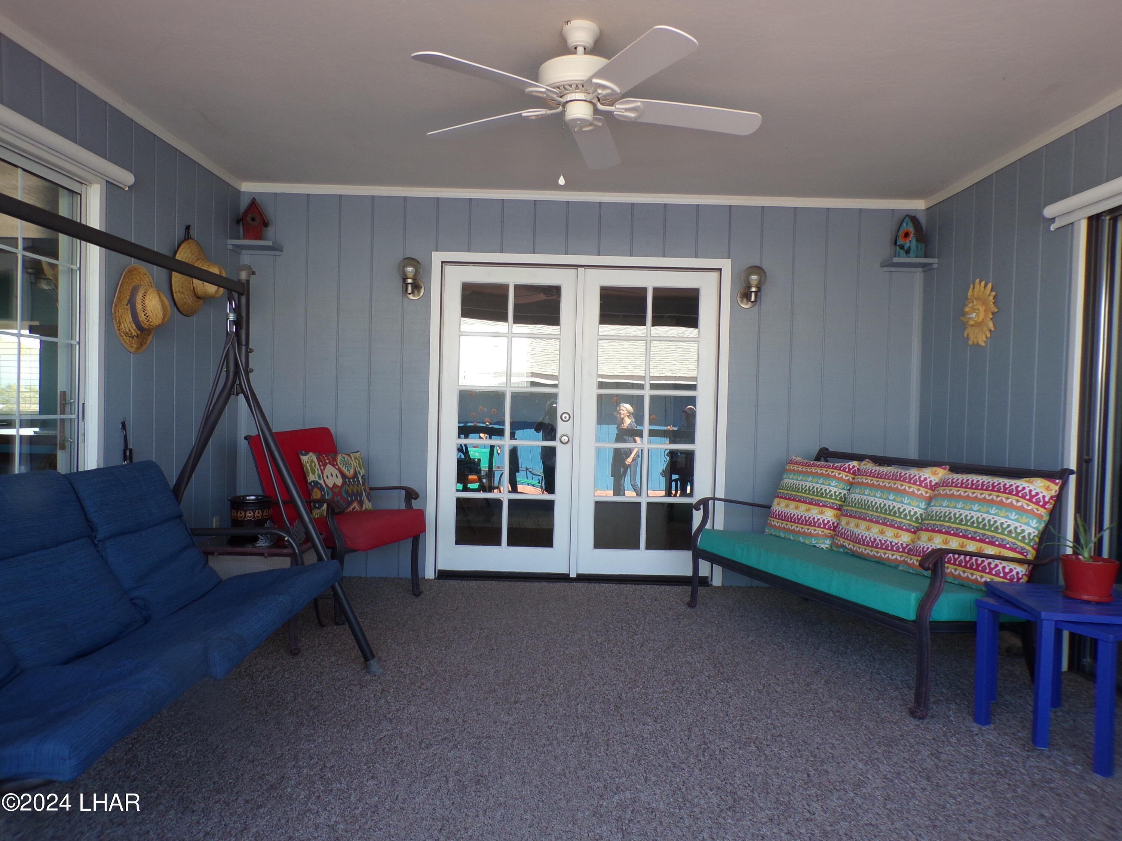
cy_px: 420
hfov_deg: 71.6
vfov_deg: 56.8
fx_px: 778
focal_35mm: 24
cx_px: 561
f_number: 4.3
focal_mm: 4.3
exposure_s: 1/38
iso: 80
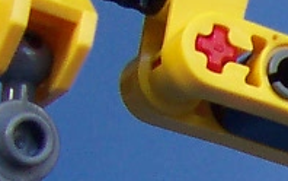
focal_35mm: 238
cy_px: 432
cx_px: 711
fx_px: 1869
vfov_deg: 5.3
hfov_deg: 8.1
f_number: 2.8
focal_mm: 5.6
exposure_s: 1/125
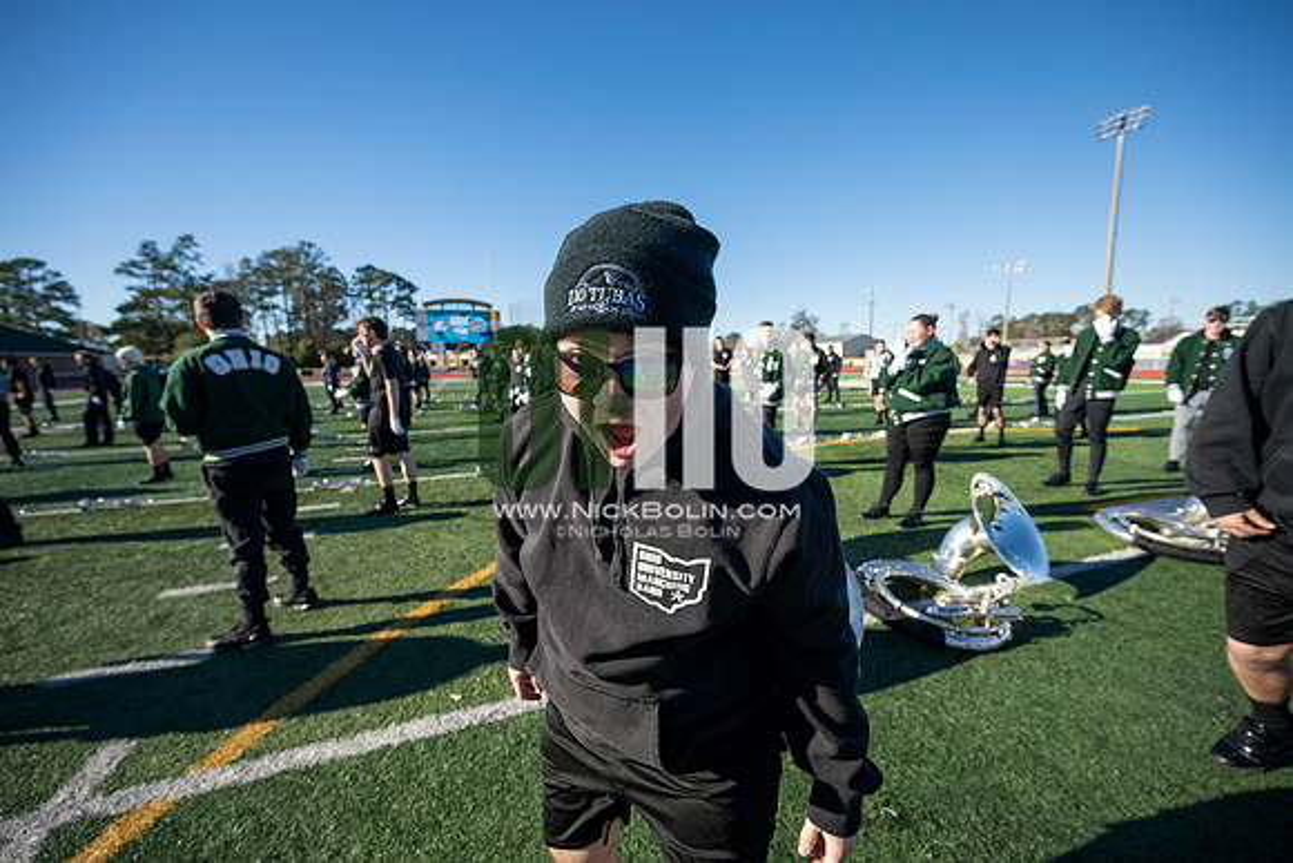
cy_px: 432
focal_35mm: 14
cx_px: 646
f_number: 4
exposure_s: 1/2000
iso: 160
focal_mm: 14
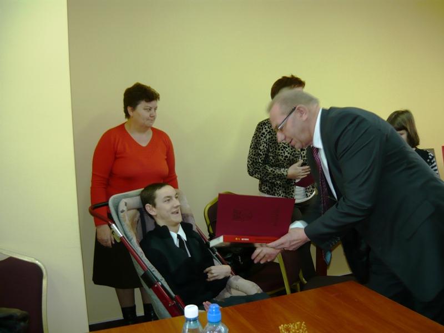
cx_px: 222
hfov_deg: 55.4
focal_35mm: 33
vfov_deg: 42.9
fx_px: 423
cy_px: 166
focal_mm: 5.5
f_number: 2.8
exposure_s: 1/30
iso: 100
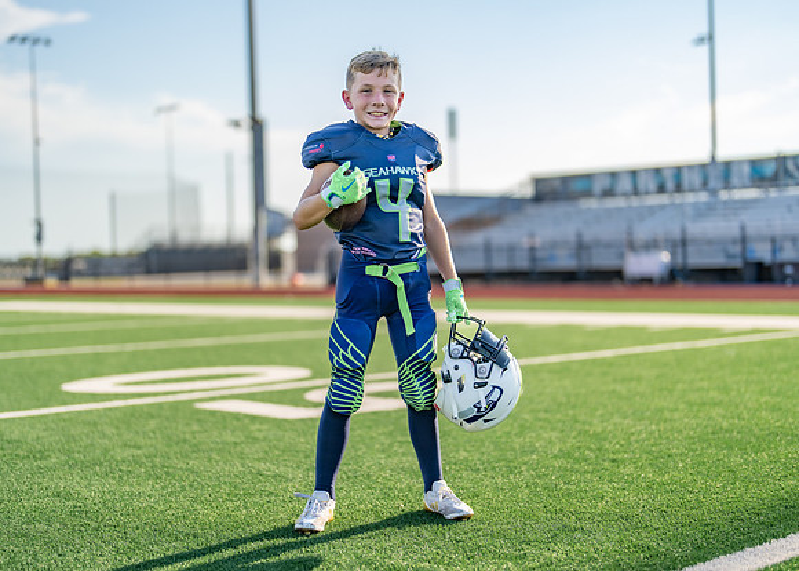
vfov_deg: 26.1
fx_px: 1230
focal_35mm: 54
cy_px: 286
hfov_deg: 36.0
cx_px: 400
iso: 100
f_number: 1.2
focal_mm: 50
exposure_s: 1/4000
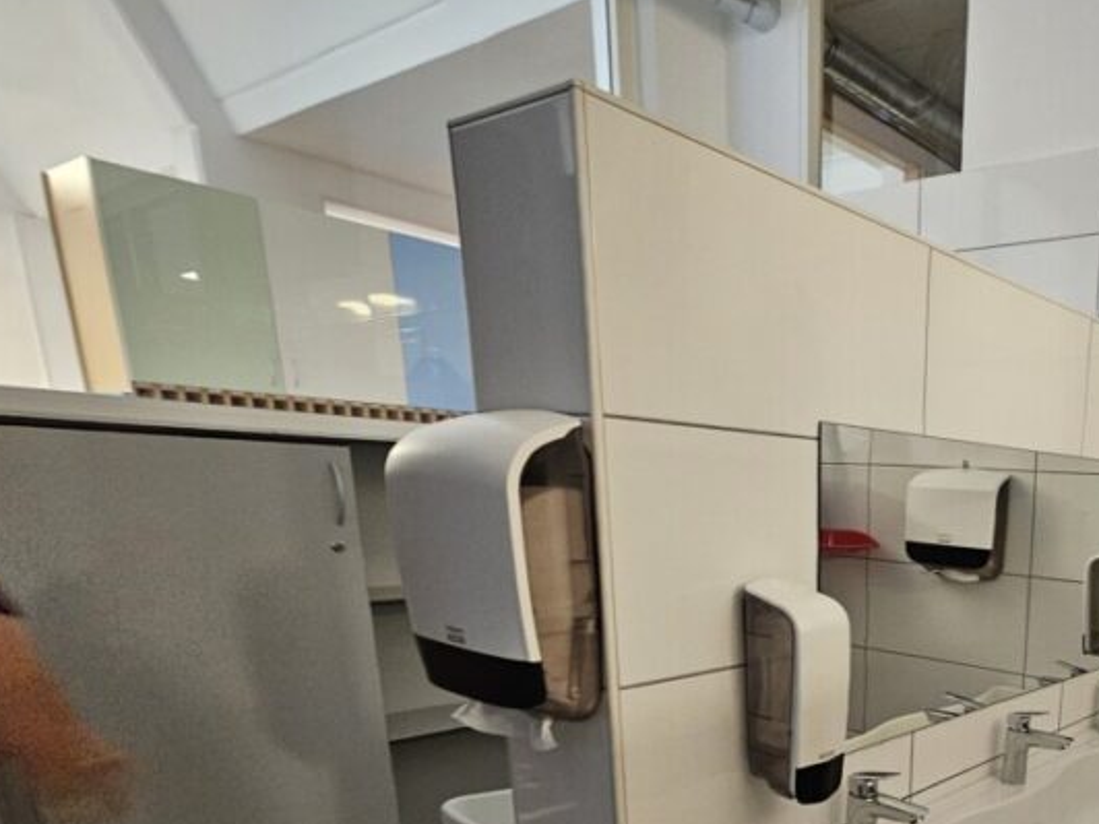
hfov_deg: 60.2
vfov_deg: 49.1
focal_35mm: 25
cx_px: 963
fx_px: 794
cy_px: 739
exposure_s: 1/24
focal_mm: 2.2
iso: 640
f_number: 2.2
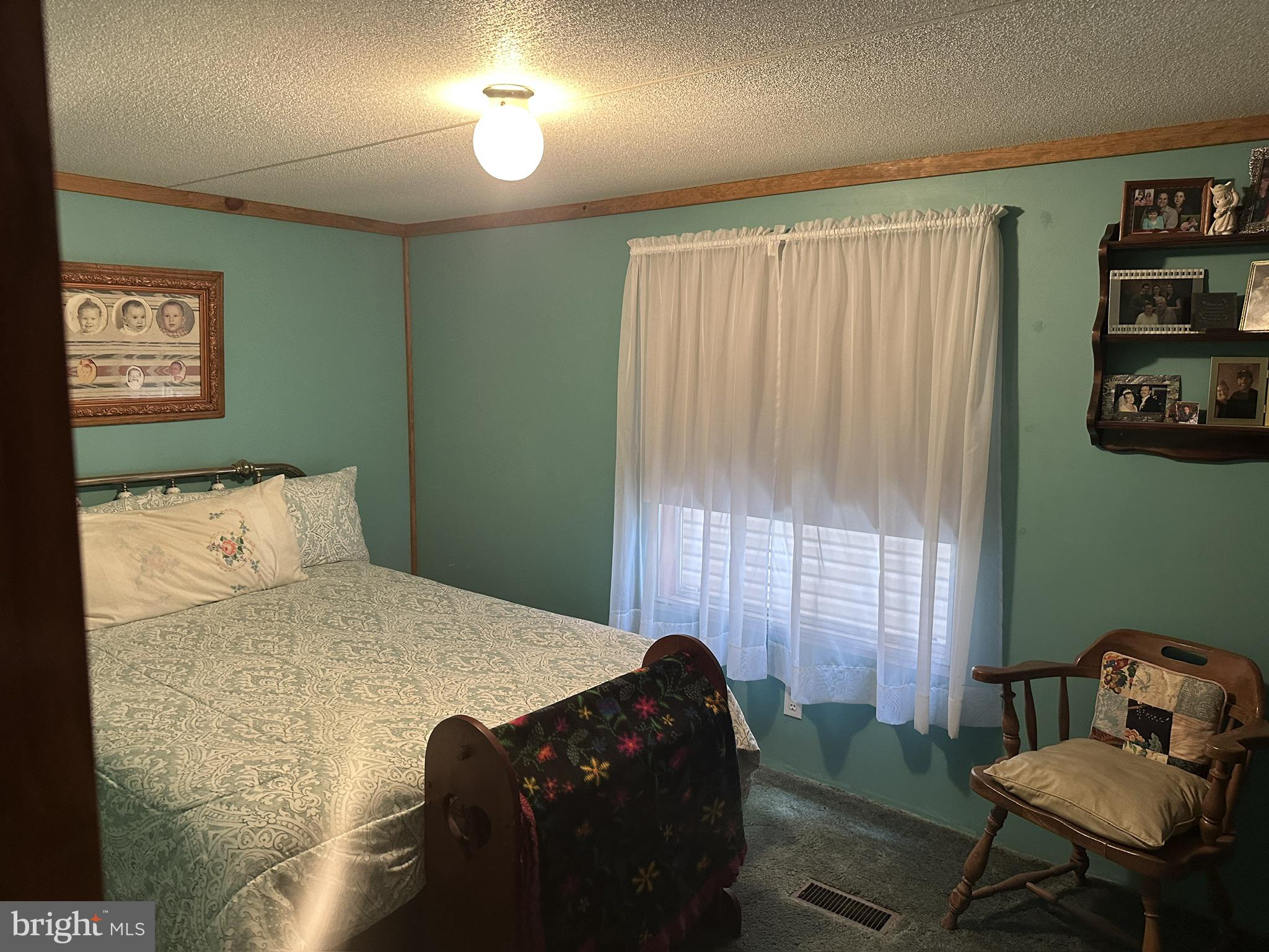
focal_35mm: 24
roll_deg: -0.6
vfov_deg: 56.8
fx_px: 880
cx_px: 634
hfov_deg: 71.6
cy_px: 476
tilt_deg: -6.6
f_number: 1.78
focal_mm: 6.86
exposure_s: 1/60
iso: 320
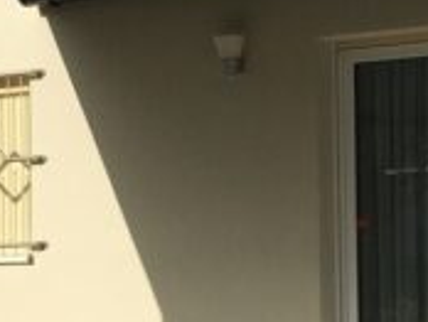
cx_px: 261
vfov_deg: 11.6
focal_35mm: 128
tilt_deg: +2.1
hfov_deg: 15.4
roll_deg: +0.7
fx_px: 1585
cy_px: 253
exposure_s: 1/3077
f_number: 2.2
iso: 25
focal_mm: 4.15
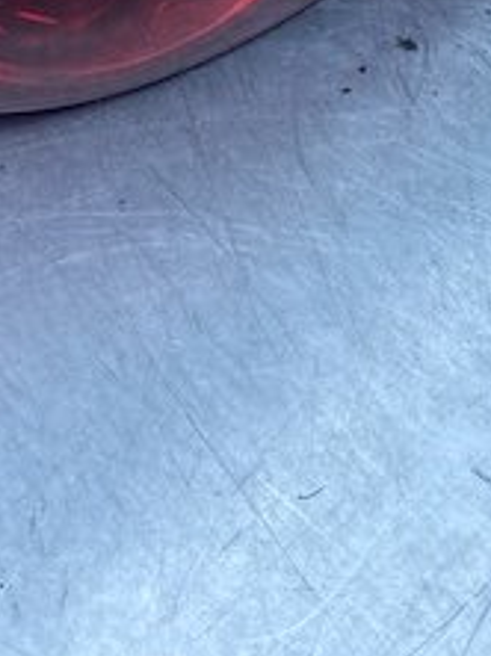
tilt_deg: -33.6
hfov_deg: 19.6
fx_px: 1421
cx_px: 186
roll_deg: -5.0
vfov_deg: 22.2
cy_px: -281
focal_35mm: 75
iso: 32
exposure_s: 1/877
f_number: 1.8
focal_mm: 4.25
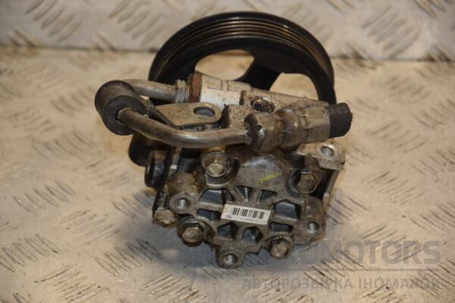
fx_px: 1990
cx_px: 228
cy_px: 152
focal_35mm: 158
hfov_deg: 13.0
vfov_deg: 8.7
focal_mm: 105
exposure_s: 1/160
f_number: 5.6
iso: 800
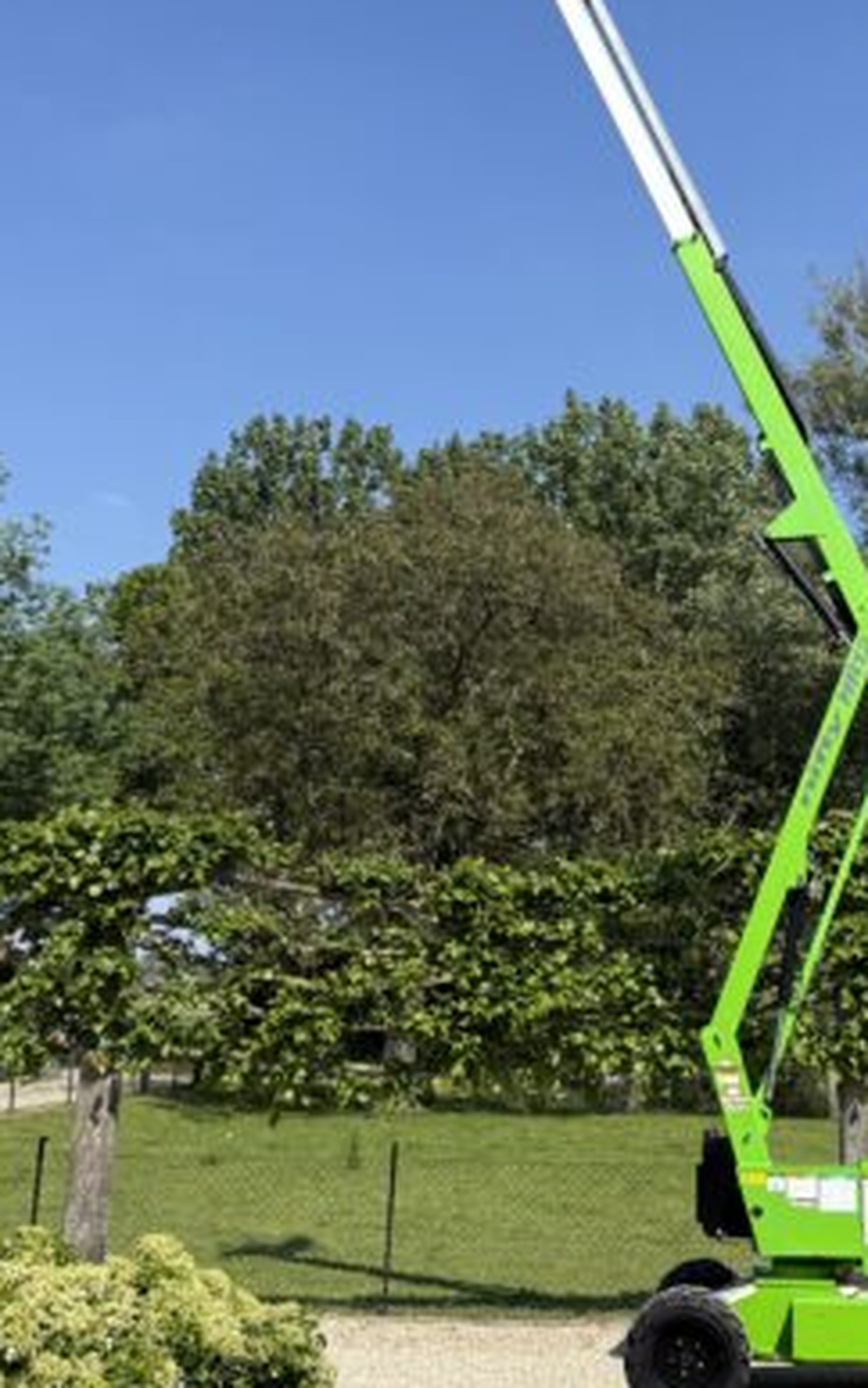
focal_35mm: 46
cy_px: 529
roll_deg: -1.0
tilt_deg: +14.5
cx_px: 674
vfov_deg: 43.2
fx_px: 1740
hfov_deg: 27.5
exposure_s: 1/3953
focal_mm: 6.76
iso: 80
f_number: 1.78
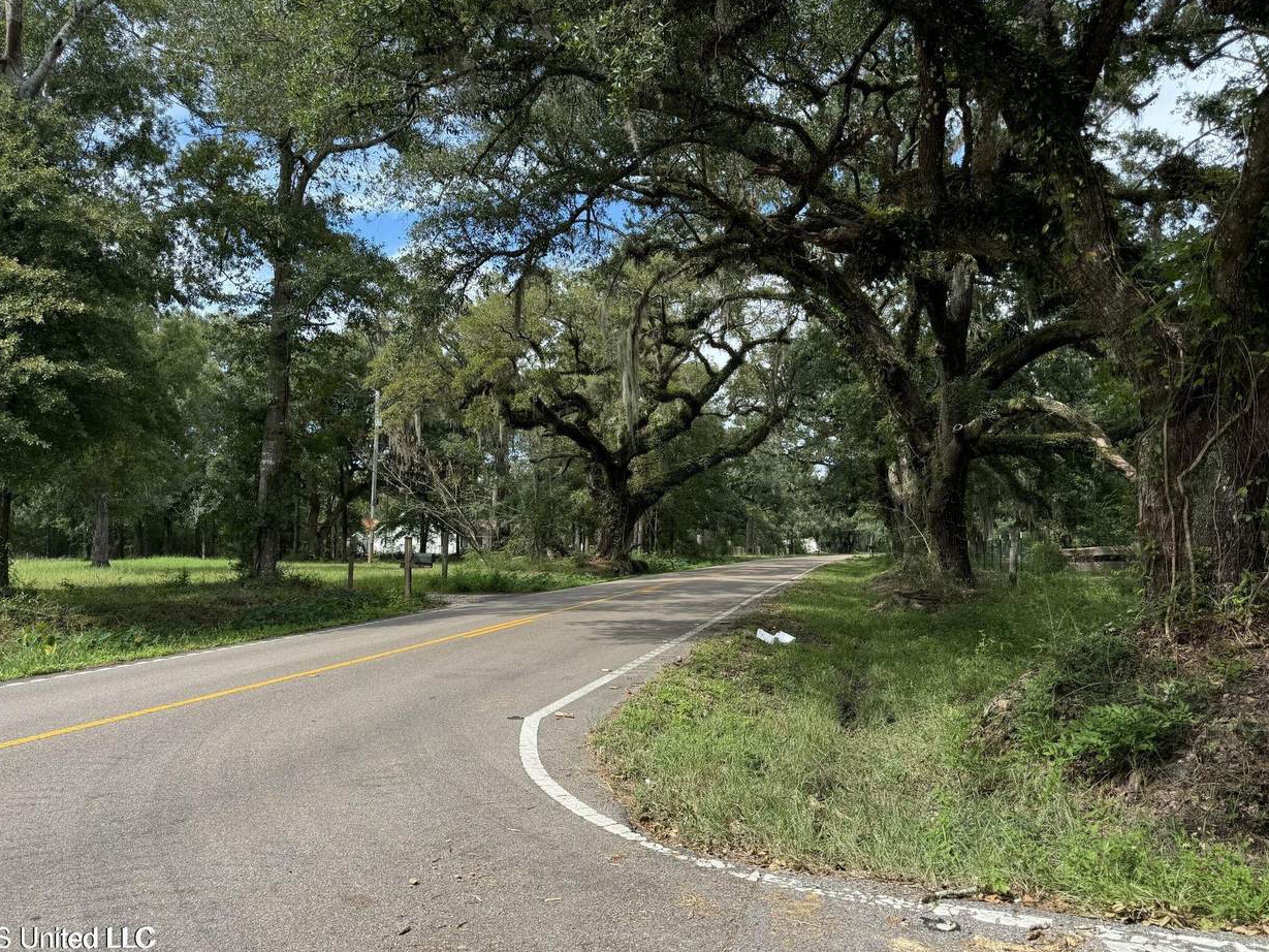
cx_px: 613
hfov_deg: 69.4
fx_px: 917
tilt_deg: +5.0
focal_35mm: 25
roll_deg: -0.2
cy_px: 487
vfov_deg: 54.9
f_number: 1.78
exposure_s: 1/1151
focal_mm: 6.76
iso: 80
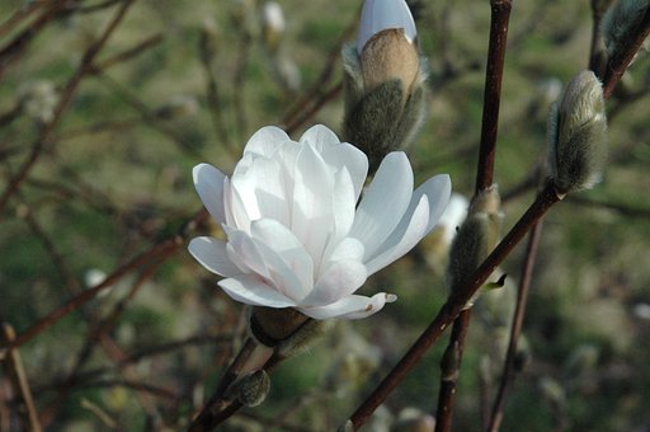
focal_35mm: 105
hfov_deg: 19.5
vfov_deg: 13.0
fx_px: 1893
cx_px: 325
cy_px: 216
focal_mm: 70
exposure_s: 1/640
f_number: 13
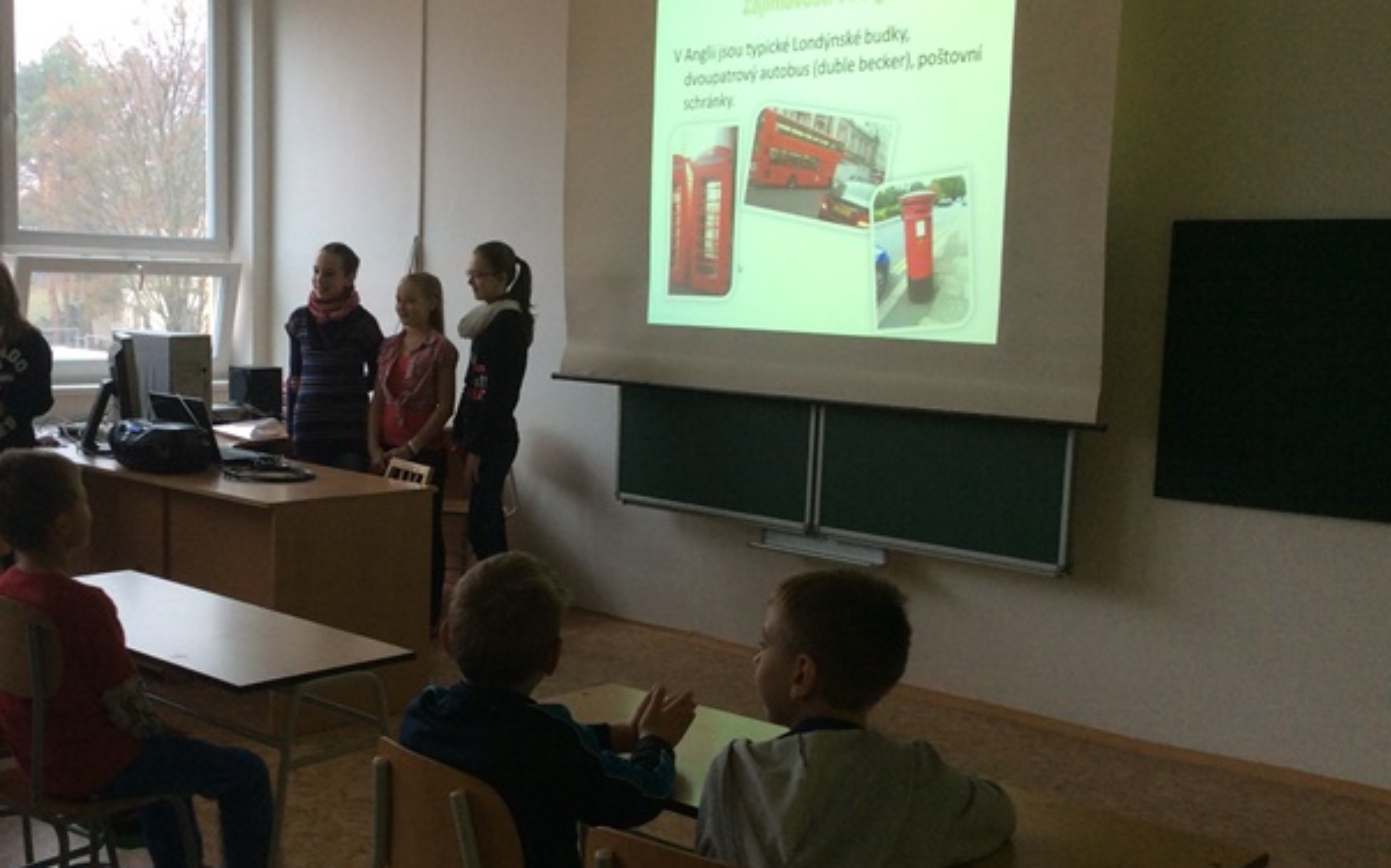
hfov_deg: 44.2
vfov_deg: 28.5
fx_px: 1706
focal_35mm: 45
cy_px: 499
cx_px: 561
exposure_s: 1/25
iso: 64
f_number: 2.4
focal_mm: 3.3
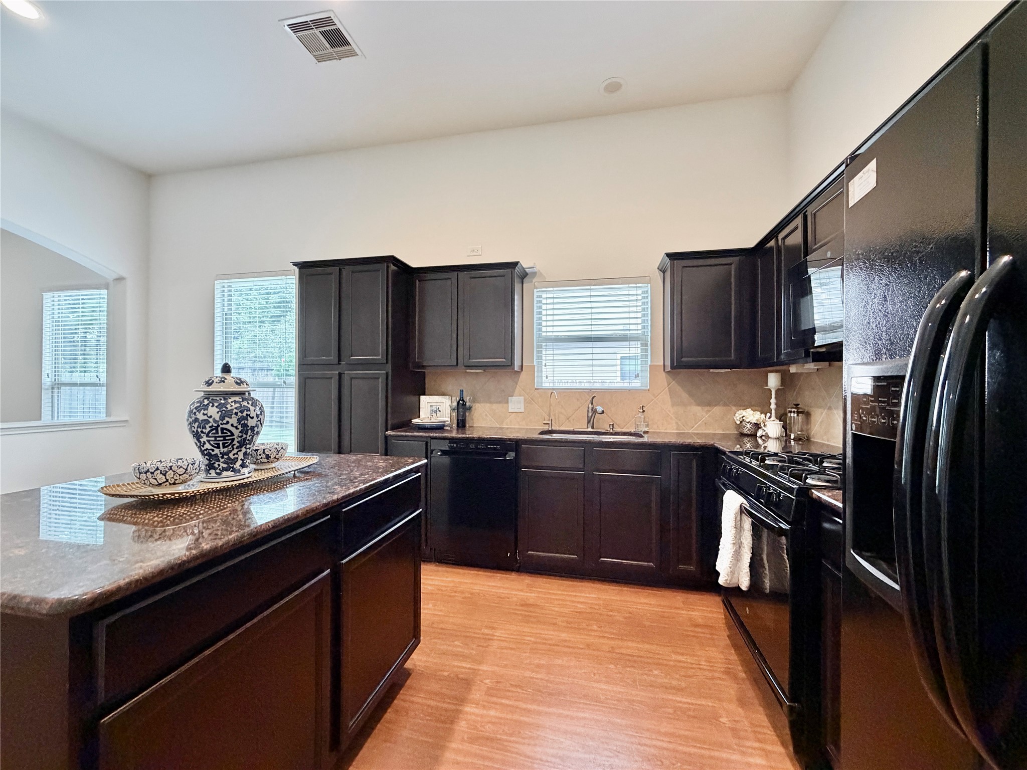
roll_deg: +0.3
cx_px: 514
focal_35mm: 14
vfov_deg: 85.7
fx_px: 415
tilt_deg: -0.2
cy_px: 385
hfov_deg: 102.1
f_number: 2.2
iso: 500
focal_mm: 2.22
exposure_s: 1/60
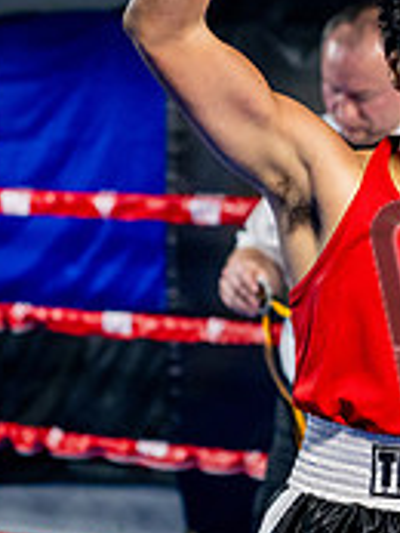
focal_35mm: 161
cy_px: 254
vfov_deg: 12.3
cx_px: 378
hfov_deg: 9.2
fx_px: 2477
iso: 4000
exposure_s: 1/1000
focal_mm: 50
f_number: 2
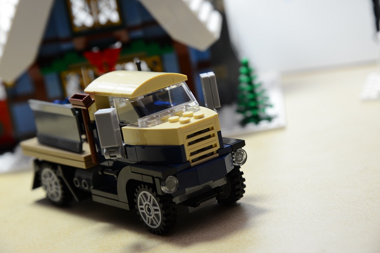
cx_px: 190
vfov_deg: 11.4
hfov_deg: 17.1
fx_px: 1267
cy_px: 126
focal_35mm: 120
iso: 500
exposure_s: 1/13
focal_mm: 120
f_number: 7.1
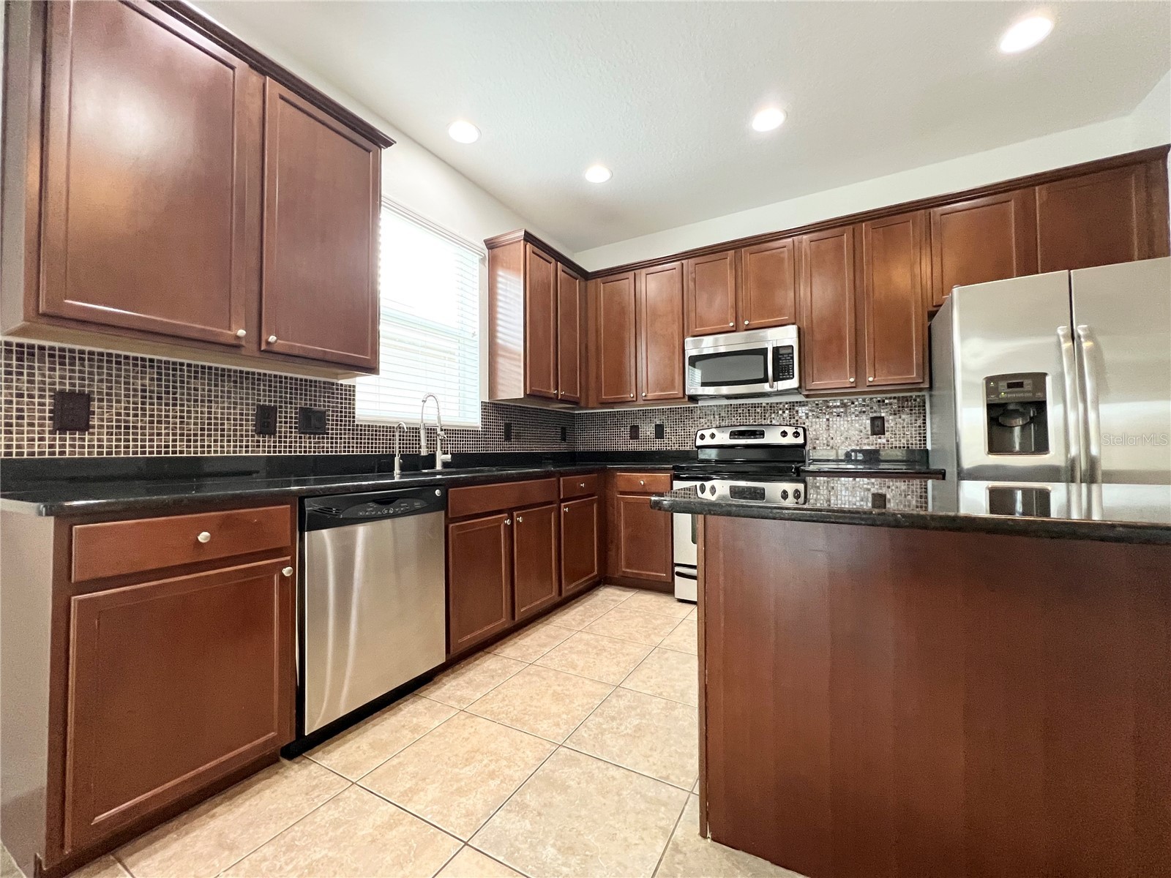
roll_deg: +1.1
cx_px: 586
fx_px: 440
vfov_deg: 89.9
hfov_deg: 106.2
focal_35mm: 13
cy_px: 439
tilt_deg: +1.3
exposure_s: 1/60
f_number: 1.8
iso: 320
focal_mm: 1.57
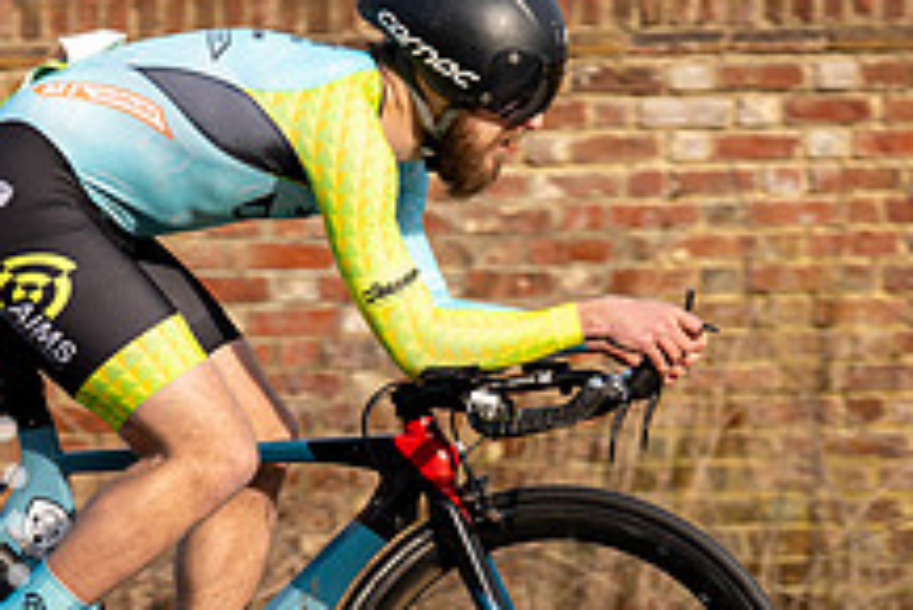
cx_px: 188
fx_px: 6141
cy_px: 249
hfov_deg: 8.5
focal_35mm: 242
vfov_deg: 5.7
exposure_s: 1/800
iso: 100
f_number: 4
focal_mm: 83
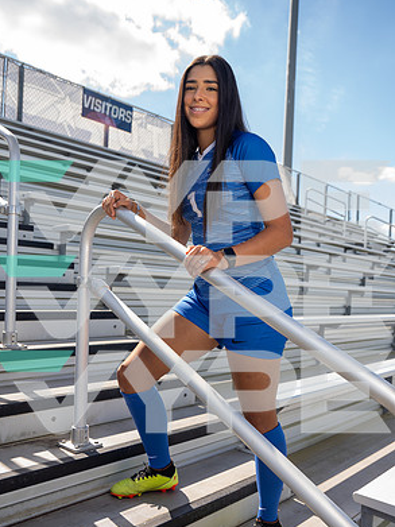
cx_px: 194
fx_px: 472
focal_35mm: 31
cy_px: 298
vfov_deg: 58.2
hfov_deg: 45.4
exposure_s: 1/250
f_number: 4
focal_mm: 28
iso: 50
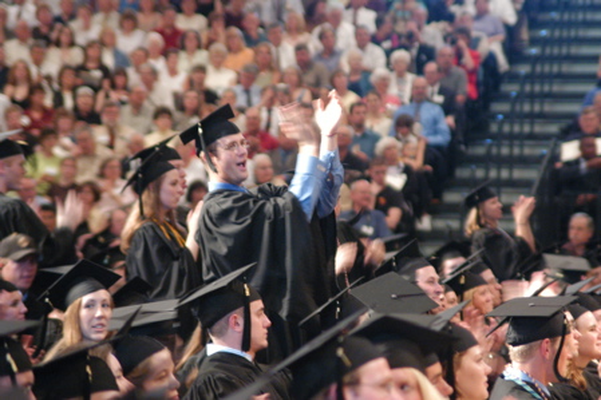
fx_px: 2628
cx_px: 300
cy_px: 200
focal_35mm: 158
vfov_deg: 8.7
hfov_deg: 13.0
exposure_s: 1/20
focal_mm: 105
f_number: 2.8
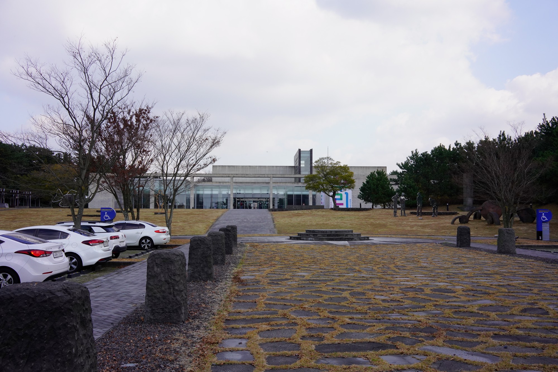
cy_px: 186
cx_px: 279
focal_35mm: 35
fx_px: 543
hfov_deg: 54.4
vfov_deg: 37.9
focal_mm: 35
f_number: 18
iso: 800
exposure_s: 1/160
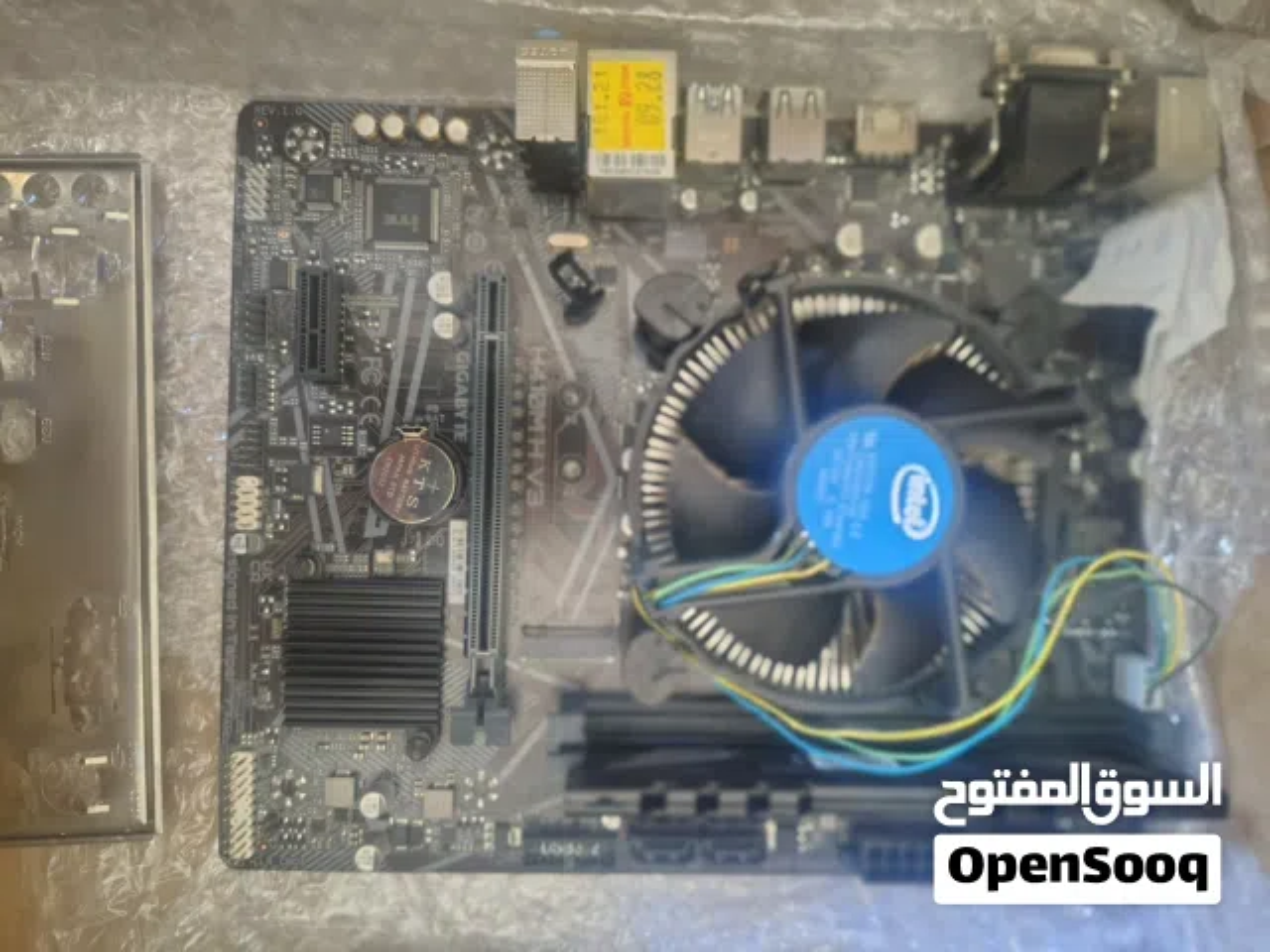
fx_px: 881
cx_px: 635
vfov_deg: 56.8
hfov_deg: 71.6
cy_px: 476
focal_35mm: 24
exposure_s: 1/33.3
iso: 1723
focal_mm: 5.56
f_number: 1.8
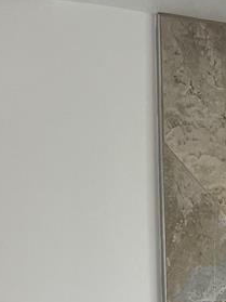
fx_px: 976
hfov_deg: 12.5
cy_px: 500
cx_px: 342
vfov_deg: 15.6
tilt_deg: -9.5
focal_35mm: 112
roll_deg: -0.6
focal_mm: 5.7
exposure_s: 1/120
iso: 100
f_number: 1.5
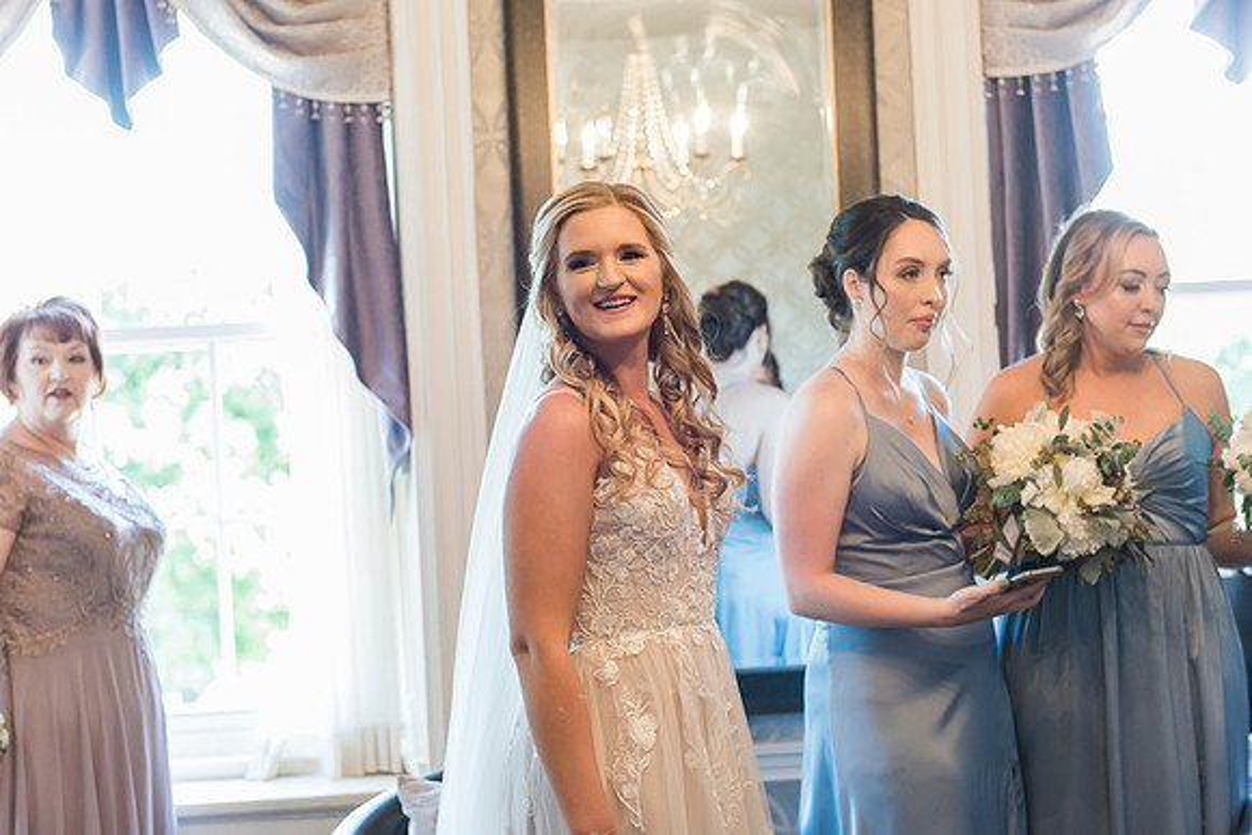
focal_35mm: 60
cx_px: 626
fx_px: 2087
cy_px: 418
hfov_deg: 33.4
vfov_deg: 22.6
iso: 2500
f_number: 3.5
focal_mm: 60
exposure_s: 1/160
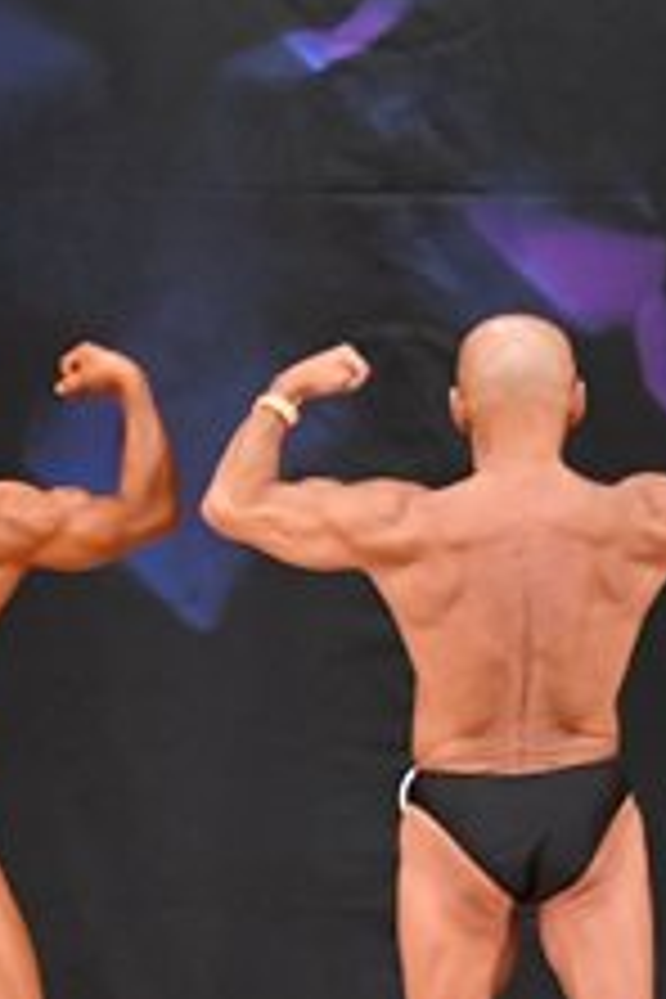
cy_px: 572
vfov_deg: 3.8
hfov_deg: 2.5
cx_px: -1046
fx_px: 15206
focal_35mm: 548
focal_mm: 105
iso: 6400
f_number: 5.6
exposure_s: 1/400
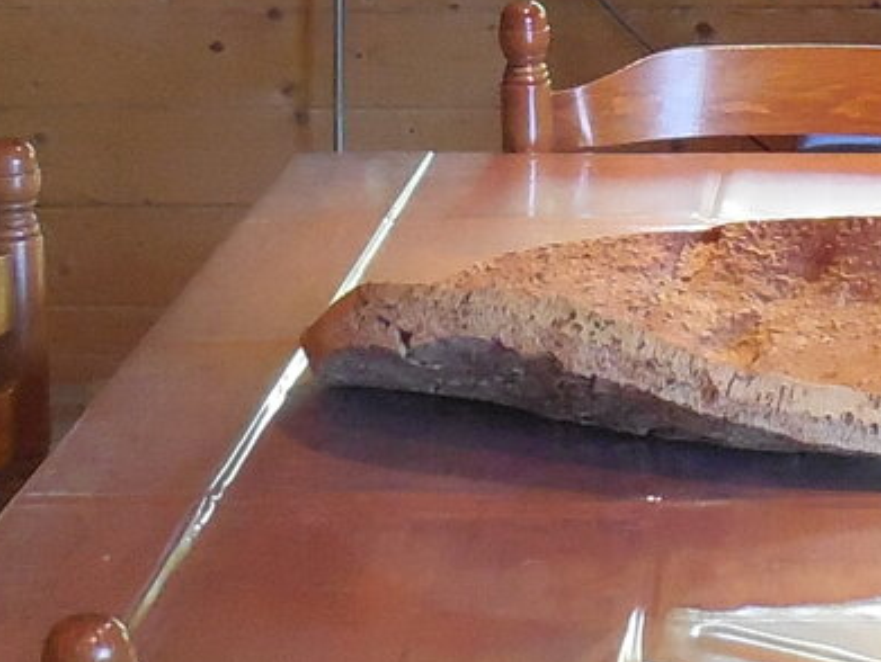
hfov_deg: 12.5
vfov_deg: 9.4
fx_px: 3999
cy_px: -11
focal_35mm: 157
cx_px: 834
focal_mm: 5.3
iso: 400
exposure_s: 1/25
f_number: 3.2
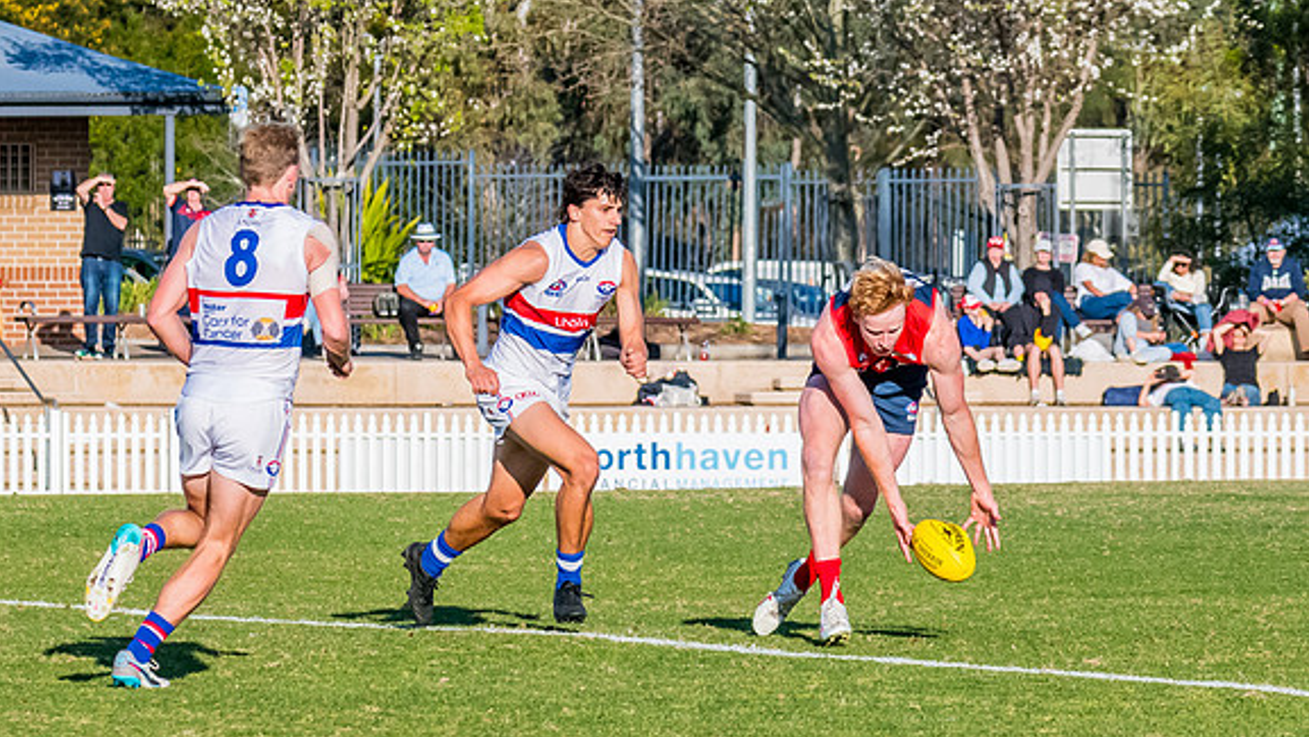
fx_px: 14652
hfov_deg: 5.1
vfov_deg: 2.9
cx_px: 922
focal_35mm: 422
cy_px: 320
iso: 800
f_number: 11
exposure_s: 1/1600
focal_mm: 170
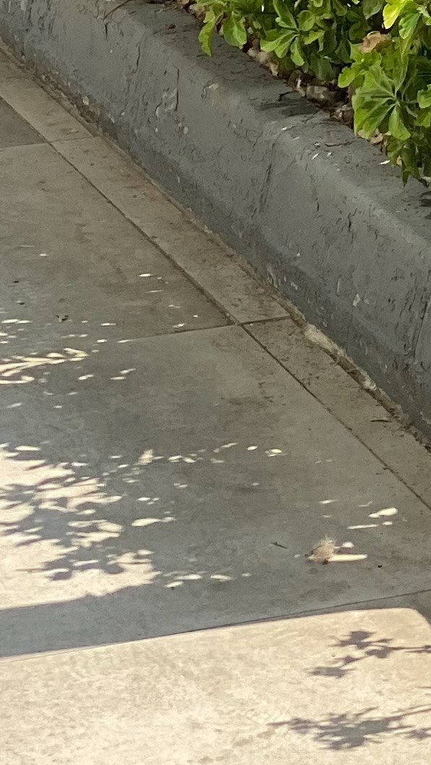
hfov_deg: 5.5
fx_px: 4365
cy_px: -333
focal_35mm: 215
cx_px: 894
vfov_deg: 9.8
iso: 20
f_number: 2
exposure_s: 1/872
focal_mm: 6
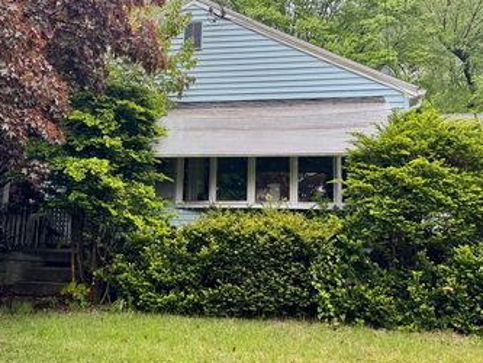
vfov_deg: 39.5
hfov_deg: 51.3
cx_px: 229
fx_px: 502
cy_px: 142
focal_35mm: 36
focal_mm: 6.76
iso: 80
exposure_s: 1/549
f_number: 1.78
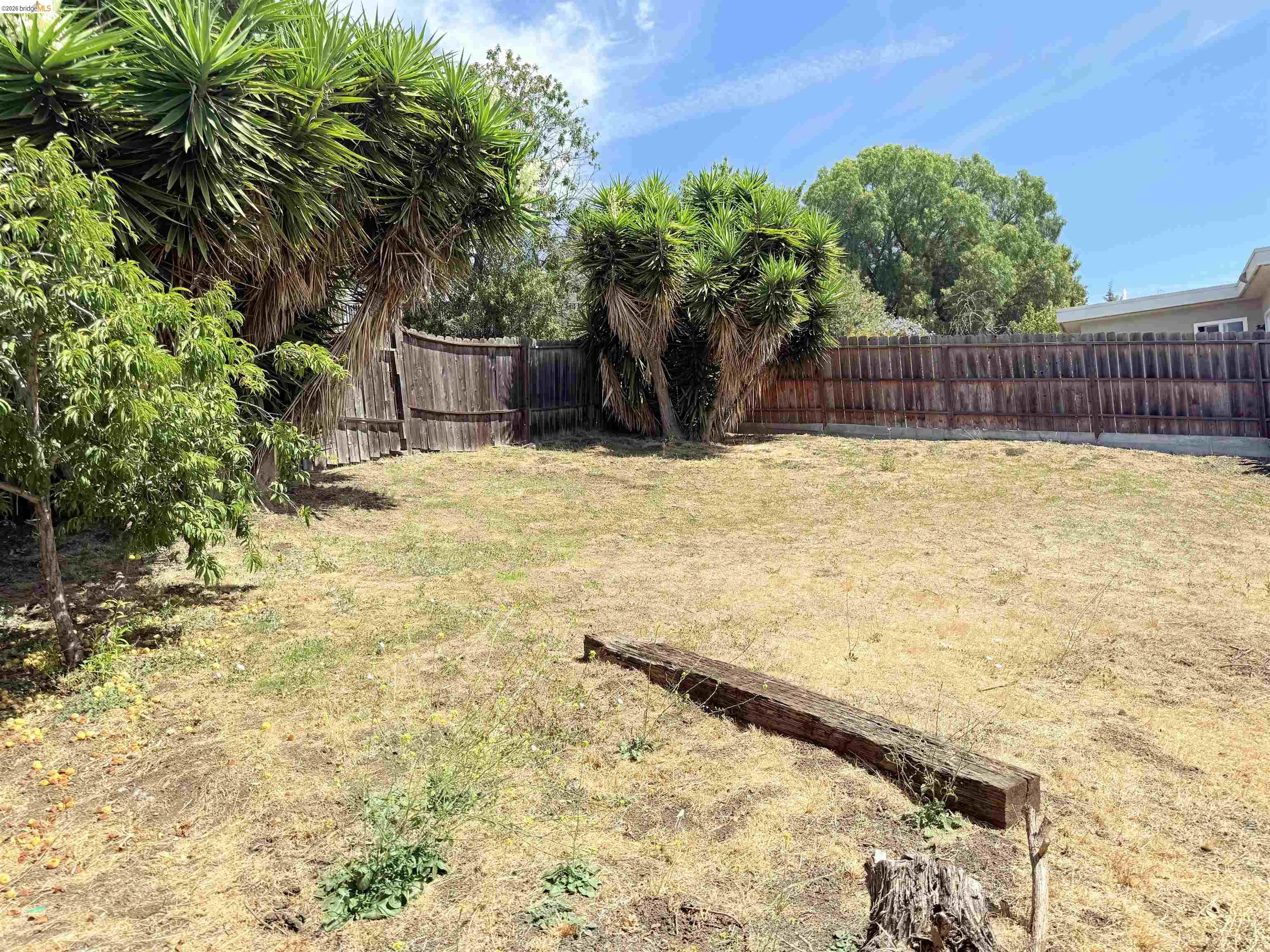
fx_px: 881
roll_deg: +4.1
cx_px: 635
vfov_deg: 56.8
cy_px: 476
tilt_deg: +2.5
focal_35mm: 24
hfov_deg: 71.6
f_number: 1.78
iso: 80
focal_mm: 6.76
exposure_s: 1/3759
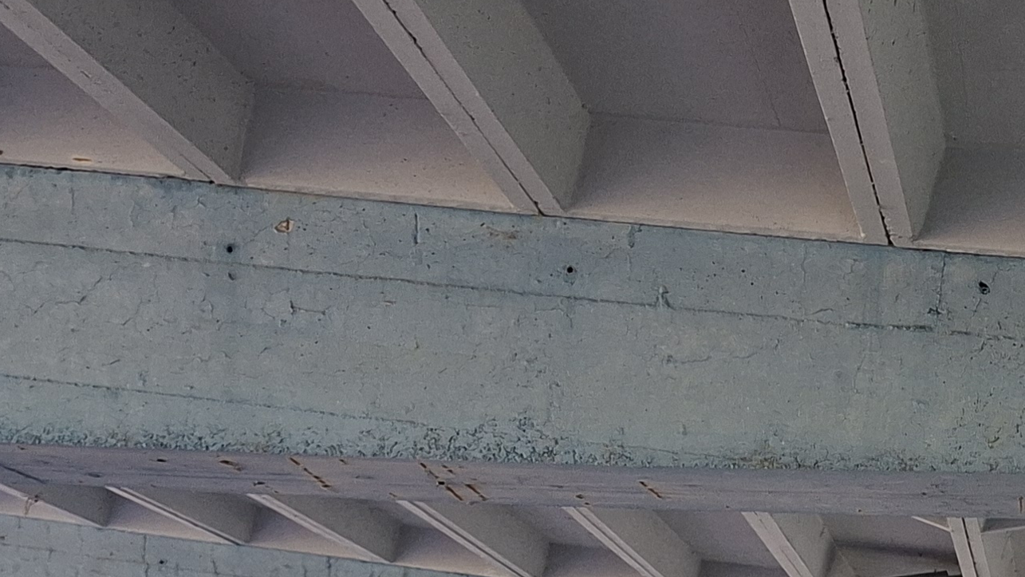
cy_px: 1060
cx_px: 569
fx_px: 2120
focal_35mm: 78
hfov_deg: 27.2
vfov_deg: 13.7
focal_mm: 5.54
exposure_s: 1/100
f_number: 1.8
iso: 80
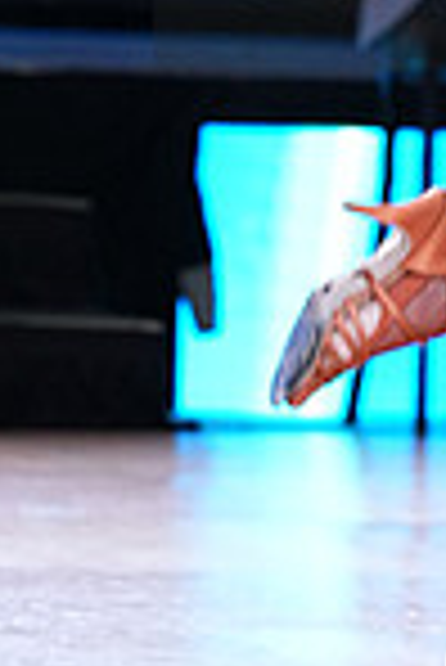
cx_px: 777
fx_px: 10734
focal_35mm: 579
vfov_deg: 3.6
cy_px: -76
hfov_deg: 2.4
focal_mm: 148
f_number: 4
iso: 2000
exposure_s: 1/400
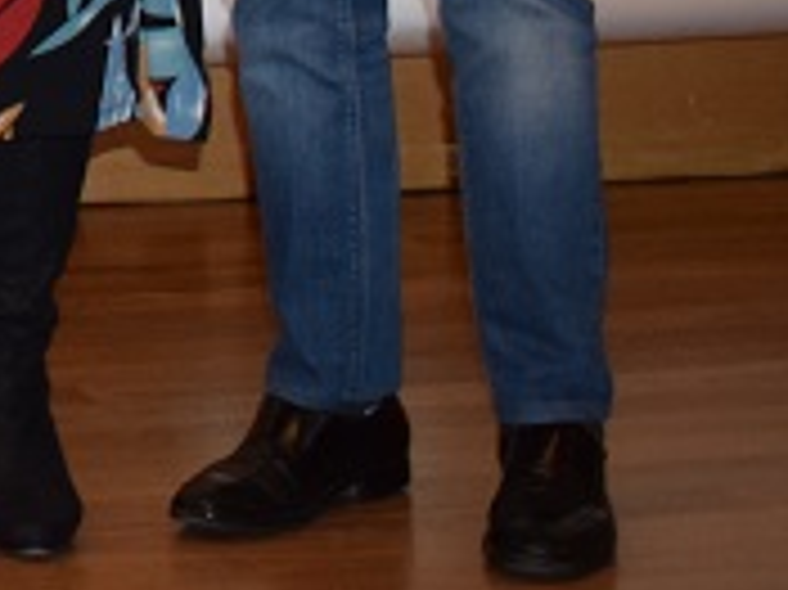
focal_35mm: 165
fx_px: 3758
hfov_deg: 10.6
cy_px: -538
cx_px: -968
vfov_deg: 8.6
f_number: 4
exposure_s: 1/60
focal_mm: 25
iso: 1100
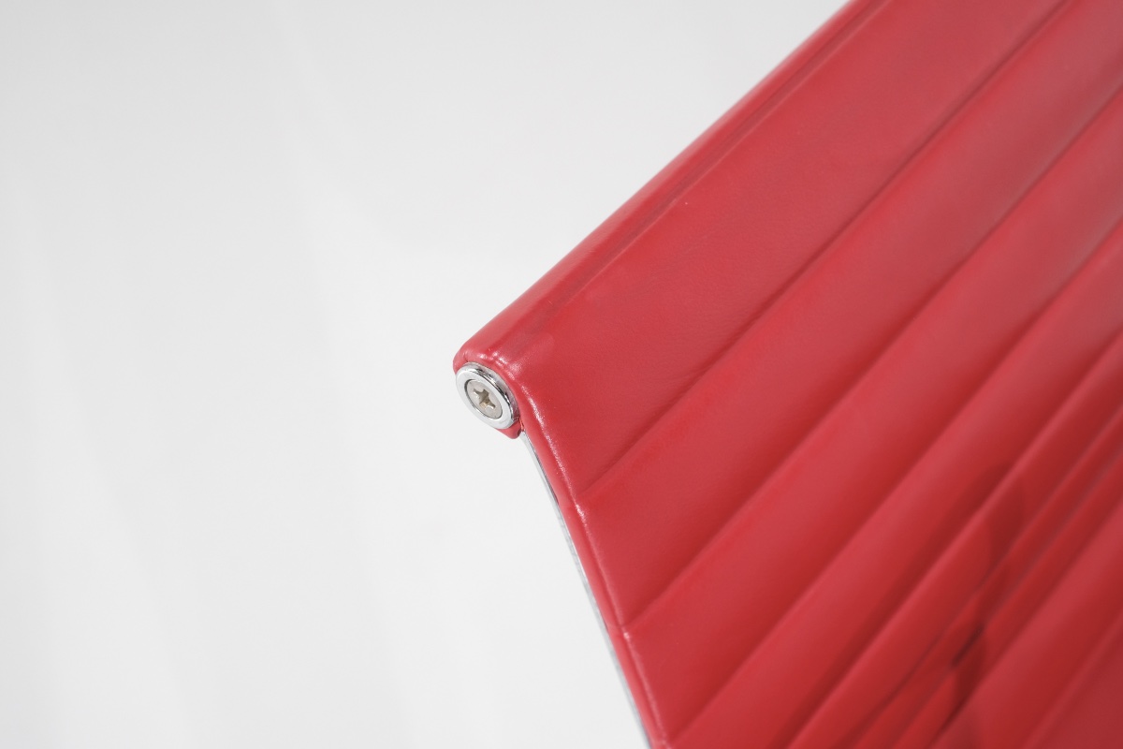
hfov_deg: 37.5
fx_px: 1653
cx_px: 562
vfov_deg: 25.5
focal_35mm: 53
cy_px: 374
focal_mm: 35
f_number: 4
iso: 800
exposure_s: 1/85
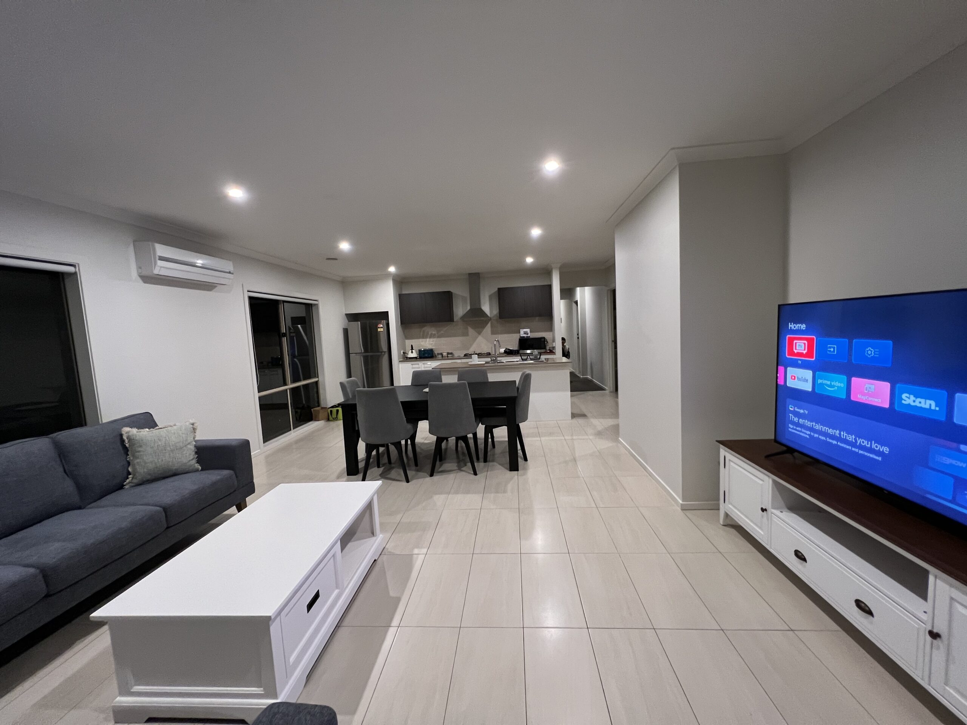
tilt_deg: -4.9
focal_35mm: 13
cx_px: 484
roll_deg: +3.3
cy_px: 362
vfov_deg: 89.9
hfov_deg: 106.2
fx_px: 363
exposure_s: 1/50
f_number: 1.8
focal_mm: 1.57
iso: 250
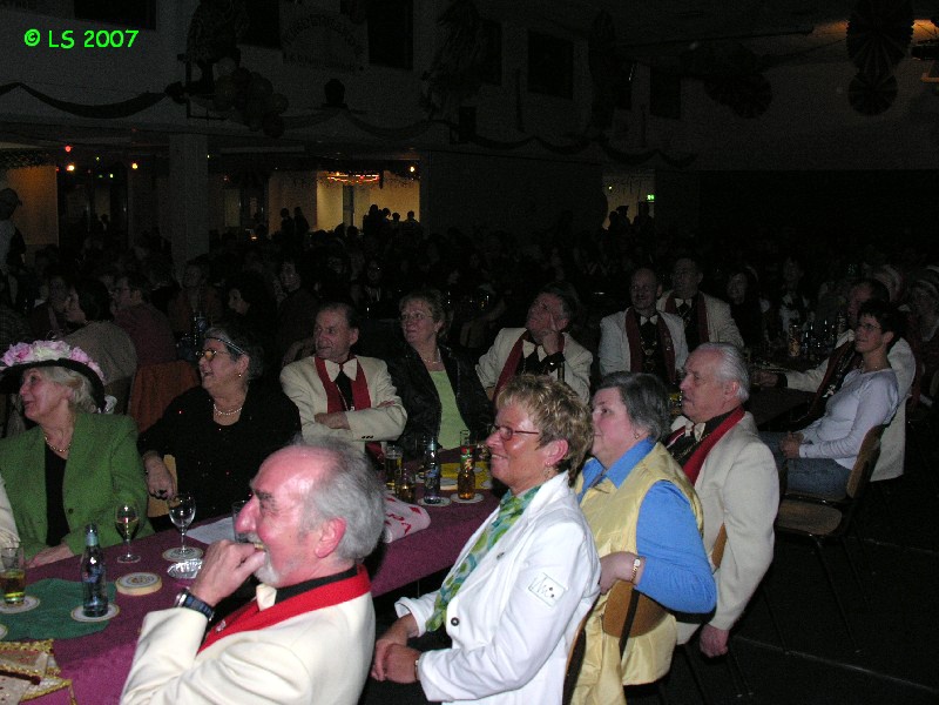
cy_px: 352
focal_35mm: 35
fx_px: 949
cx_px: 470
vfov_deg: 40.7
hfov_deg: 52.6
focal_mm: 8.9
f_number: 4
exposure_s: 1/60.1
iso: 200
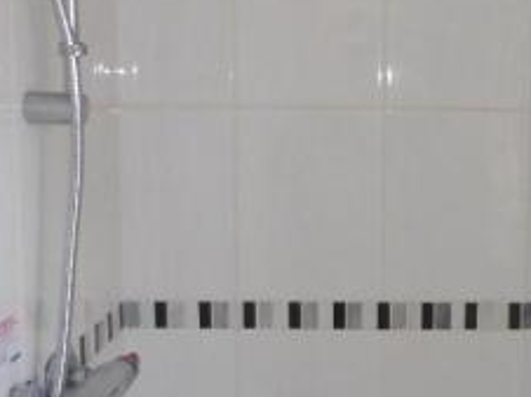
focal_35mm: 62
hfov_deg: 30.4
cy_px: 198
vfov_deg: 23.6
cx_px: 431
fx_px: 950
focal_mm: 4.3
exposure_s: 1/60
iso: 320
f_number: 3.3
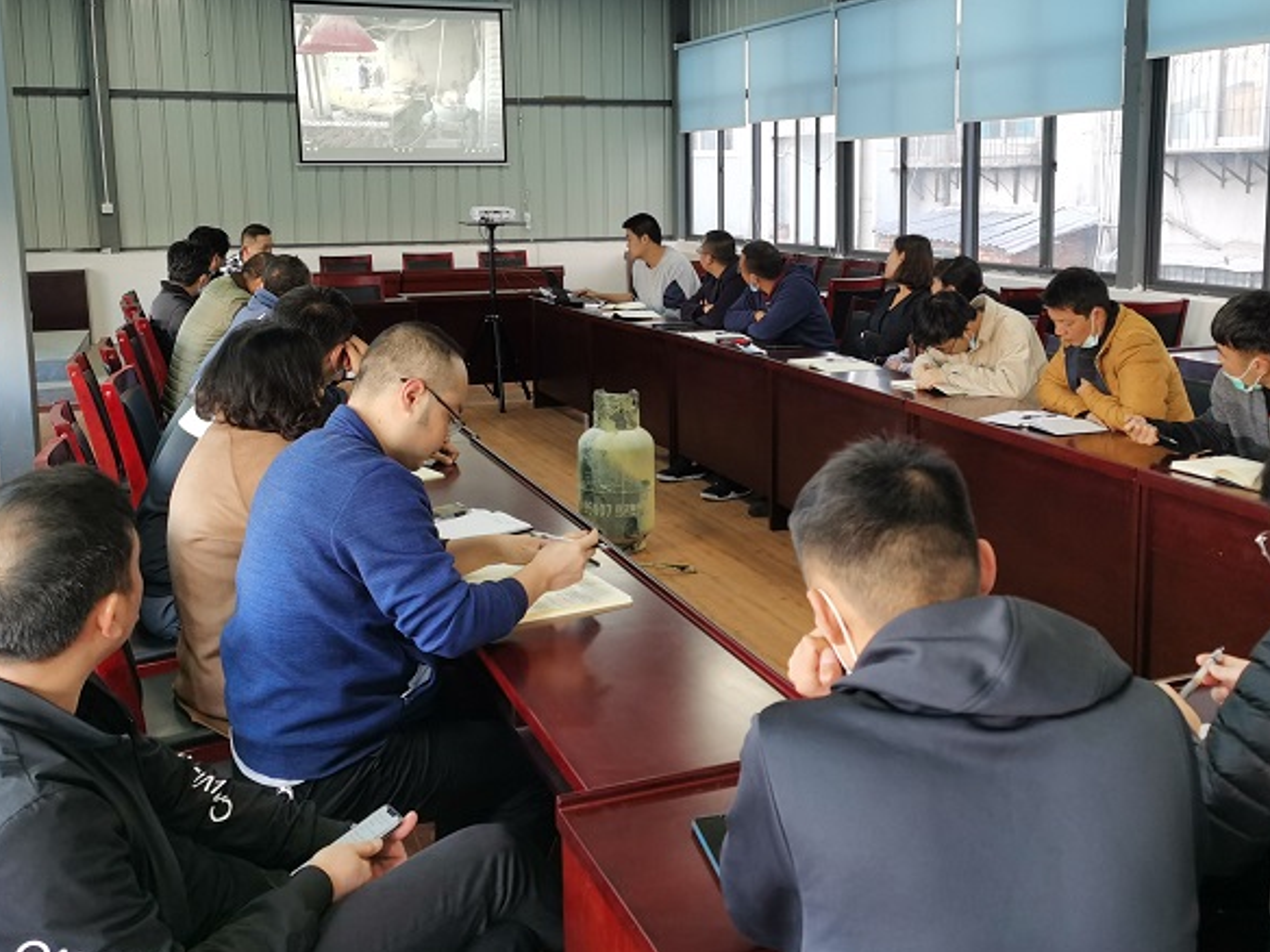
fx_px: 1357
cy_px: 365
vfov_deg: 38.5
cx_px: 702
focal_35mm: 37
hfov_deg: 50.0
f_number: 1.6
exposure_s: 1/60
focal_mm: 5.56
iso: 125
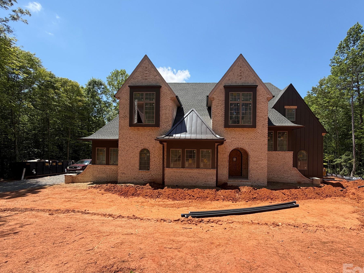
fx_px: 168
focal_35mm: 16
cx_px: 200
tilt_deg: -0.9
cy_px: 147
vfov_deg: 78.0
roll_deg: -1.3
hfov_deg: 94.2
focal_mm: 2.22
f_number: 2.2
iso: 32
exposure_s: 1/770
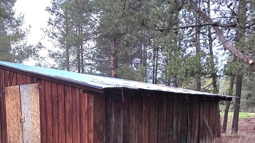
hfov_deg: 55.2
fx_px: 243
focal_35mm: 36
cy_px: 146
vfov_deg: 30.3
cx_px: 117
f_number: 1.9
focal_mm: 2.2
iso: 32
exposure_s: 1/120
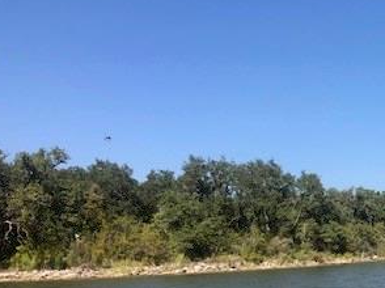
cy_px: 212
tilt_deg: +2.3
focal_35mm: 61
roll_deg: +2.1
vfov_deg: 23.8
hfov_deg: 30.0
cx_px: 364
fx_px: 678
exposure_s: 1/1869
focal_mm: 3.99
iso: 20
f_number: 1.8
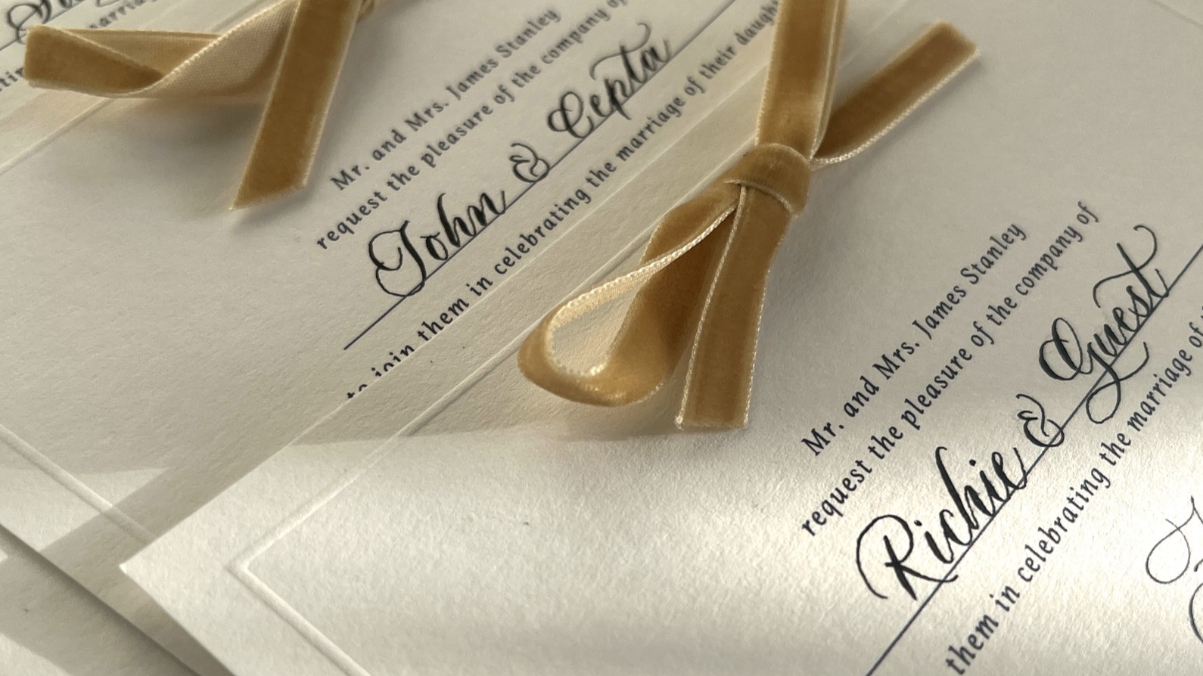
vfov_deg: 31.0
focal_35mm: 38
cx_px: 600
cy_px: 425
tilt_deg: -52.6
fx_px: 1212
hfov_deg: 52.8
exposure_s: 1/845
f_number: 1.6
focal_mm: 5.1
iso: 50
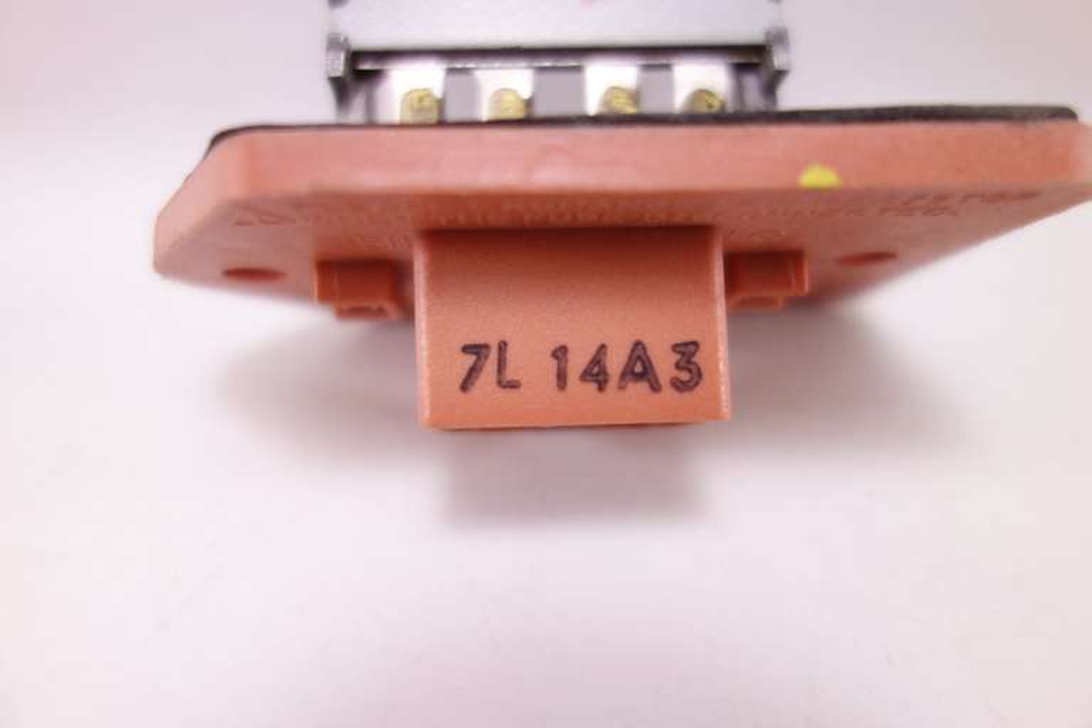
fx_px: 849
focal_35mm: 28
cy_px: 364
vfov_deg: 46.4
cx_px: 546
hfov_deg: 65.5
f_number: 2
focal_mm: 10.4
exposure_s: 1/100
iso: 125
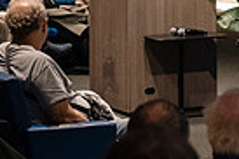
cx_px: 331
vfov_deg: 5.9
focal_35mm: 233
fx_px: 1545
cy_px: -21
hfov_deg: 8.7
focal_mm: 54
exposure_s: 1/160
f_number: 4
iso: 8000
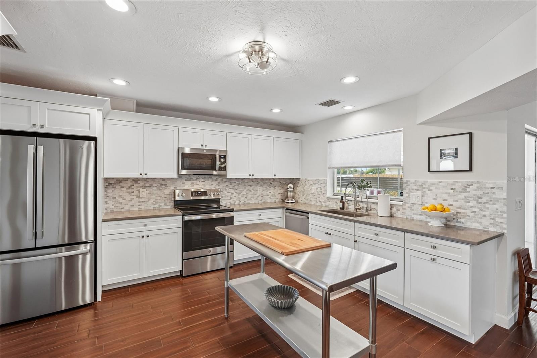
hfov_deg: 96.7
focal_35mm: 16
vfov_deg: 73.7
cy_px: 179
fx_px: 239
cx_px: 268
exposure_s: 1/15
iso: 400
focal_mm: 16
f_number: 8
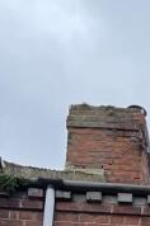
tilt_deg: +18.2
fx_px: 979
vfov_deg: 11.3
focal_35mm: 156
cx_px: 376
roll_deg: +0.4
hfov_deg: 8.0
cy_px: 521
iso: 32
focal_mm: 4.2
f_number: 1.6
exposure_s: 1/739
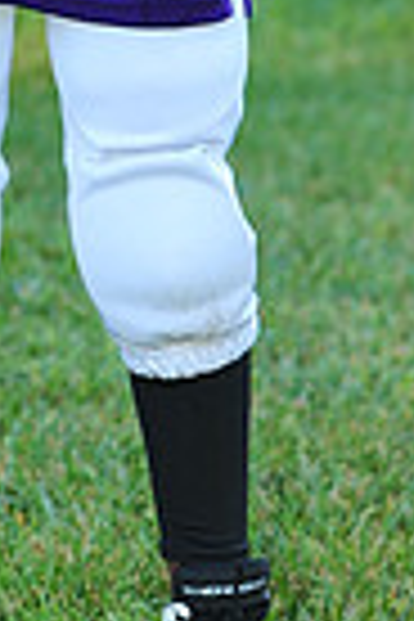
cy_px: -220
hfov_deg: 3.8
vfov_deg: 5.7
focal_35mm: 362
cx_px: 32
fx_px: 6244
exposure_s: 1/80
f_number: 4.5
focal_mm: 86
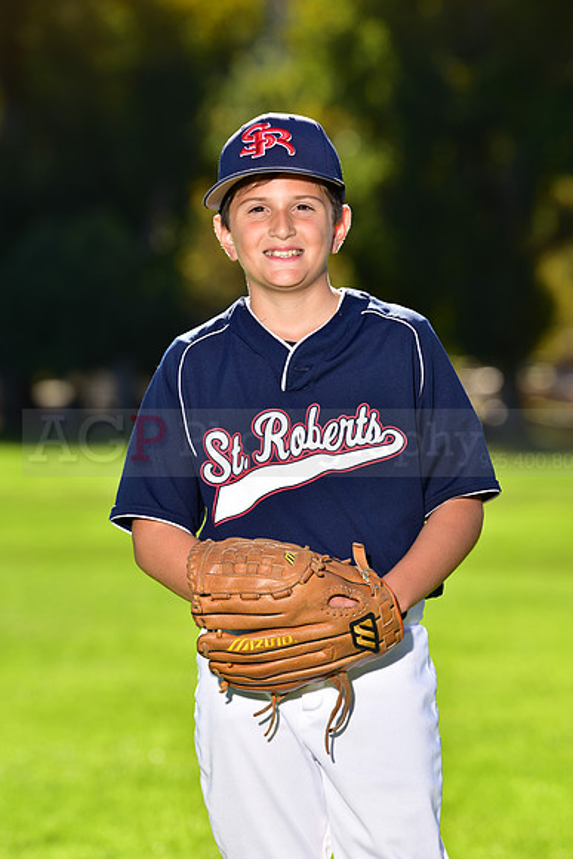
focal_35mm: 200
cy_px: 430
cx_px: 286
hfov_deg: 6.9
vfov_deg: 10.3
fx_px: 4772
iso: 80
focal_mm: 200
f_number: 5.6
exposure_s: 1/250
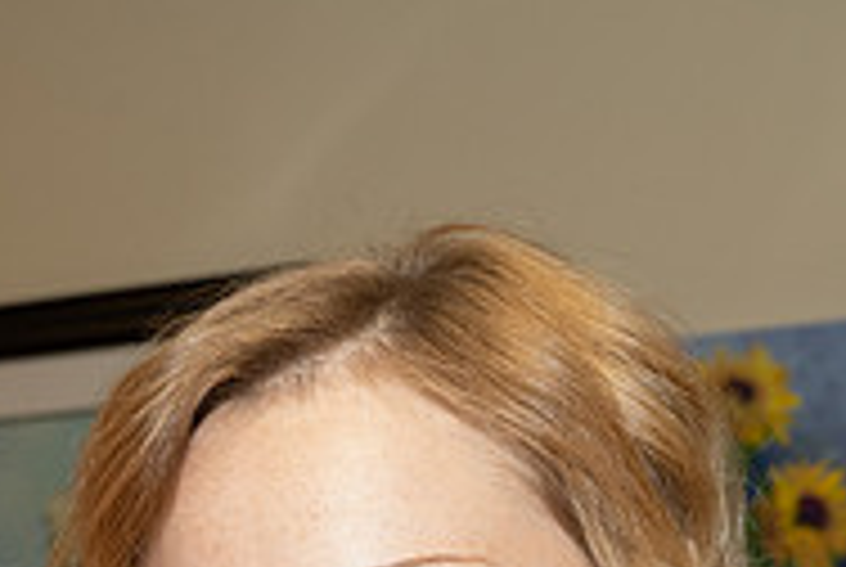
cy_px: 862
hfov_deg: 17.2
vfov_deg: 11.3
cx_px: 63
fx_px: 2754
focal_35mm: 117
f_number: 8
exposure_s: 1/200
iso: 2500
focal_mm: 38
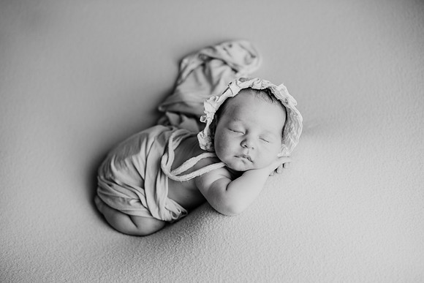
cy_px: 142
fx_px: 589
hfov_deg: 39.6
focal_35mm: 50
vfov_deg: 27.0
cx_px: 212
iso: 100
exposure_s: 1/160
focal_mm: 50
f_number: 2.8
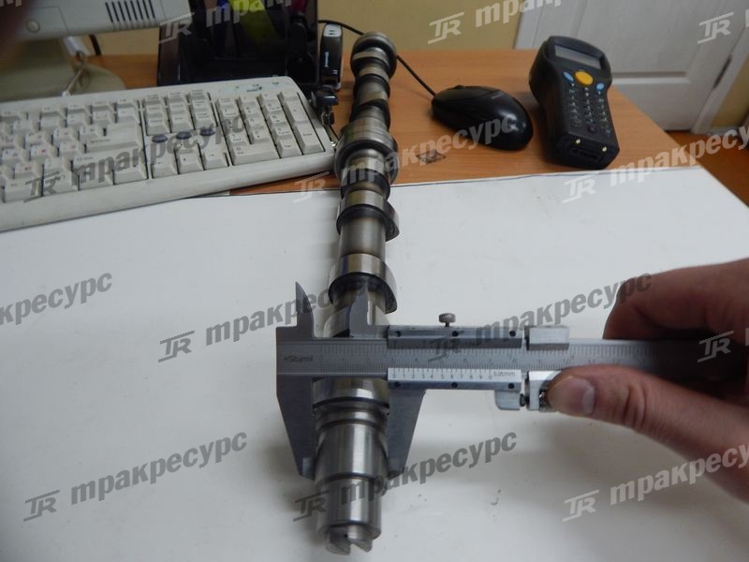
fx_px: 476
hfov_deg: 76.4
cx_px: 374
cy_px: 281
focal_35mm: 22
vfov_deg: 61.1
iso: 220
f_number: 3
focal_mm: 4
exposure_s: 1/30
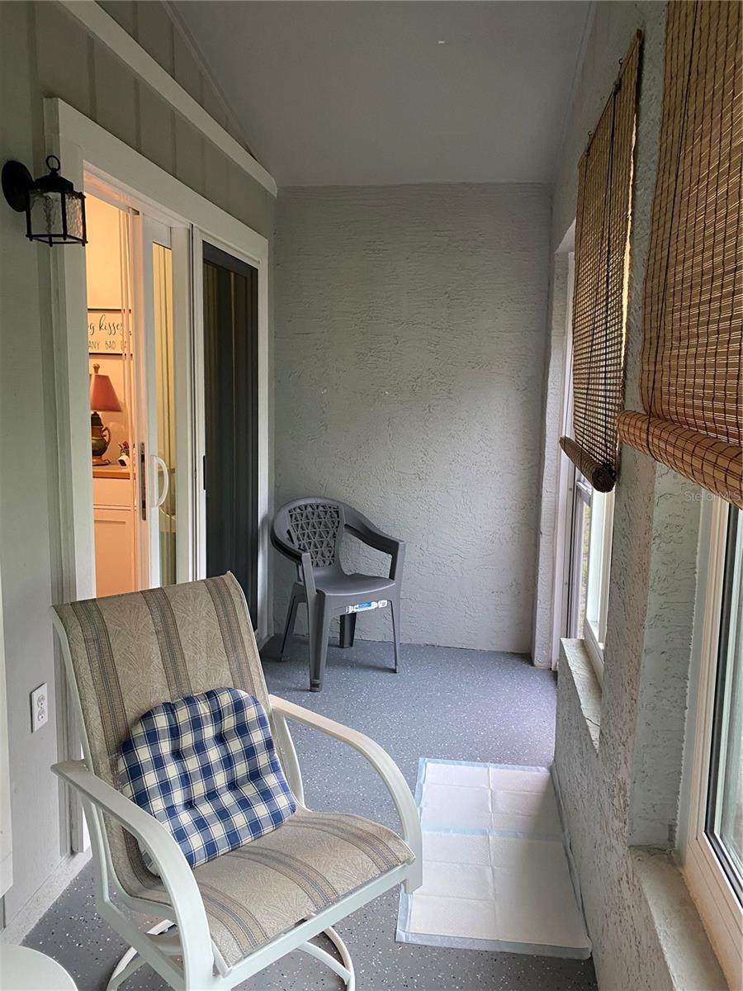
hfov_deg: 53.1
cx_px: 372
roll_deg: -1.3
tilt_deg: -6.6
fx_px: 744
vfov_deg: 67.3
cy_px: 496
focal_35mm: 26
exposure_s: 1/60
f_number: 1.8
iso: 250
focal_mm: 4.25
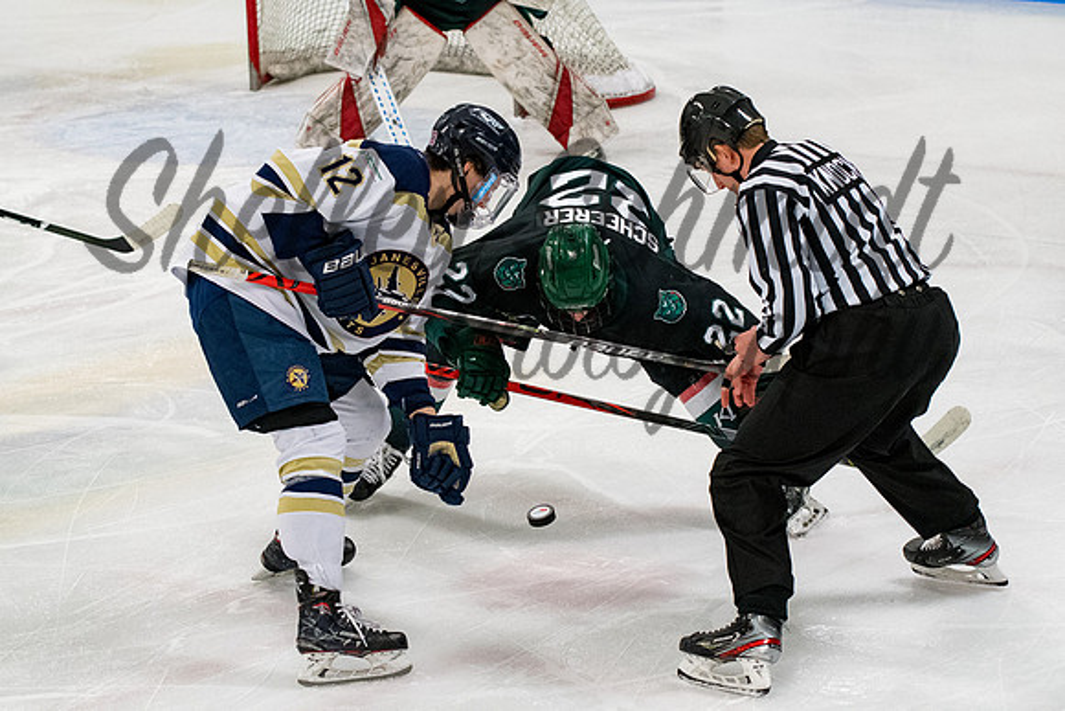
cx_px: 554
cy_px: 303
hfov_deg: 16.8
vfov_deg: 11.3
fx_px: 3602
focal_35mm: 122
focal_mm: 70
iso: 2500
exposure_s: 1/800
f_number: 3.5
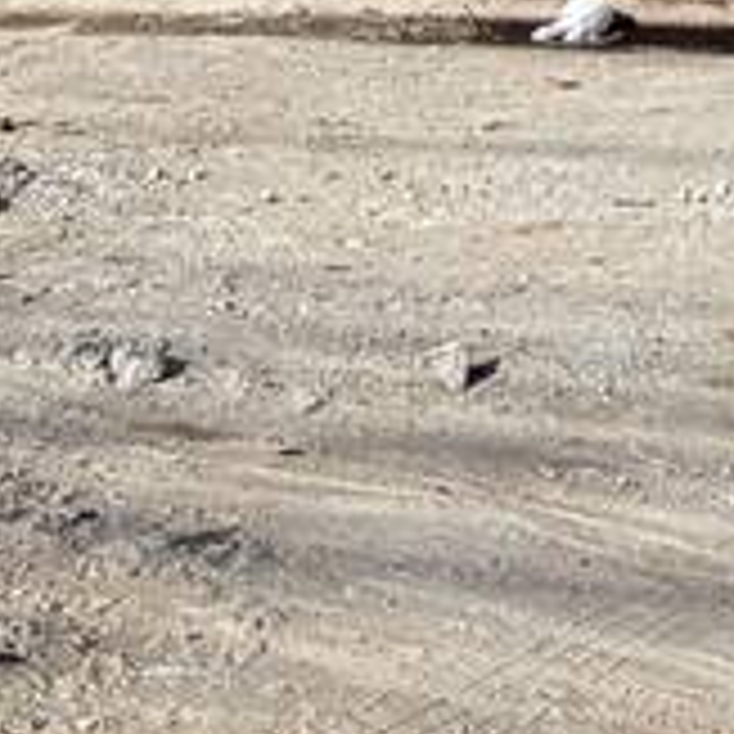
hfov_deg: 14.0
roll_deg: -1.3
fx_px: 2615
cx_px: 1360
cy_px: -1094
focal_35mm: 109
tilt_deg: +8.4
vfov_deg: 12.3
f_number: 2.2
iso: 20
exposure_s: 1/1368
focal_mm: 2.22
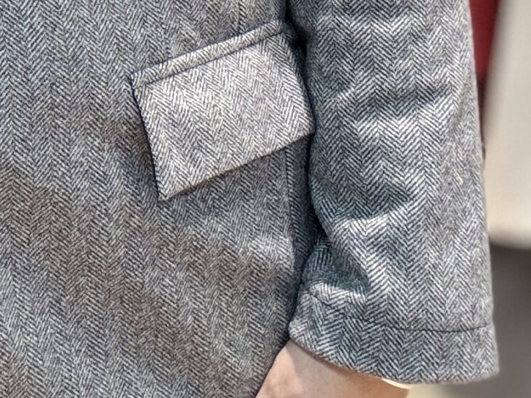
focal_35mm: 106
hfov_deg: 17.8
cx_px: -73
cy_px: -277
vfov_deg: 12.9
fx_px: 1625
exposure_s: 1/50
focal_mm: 2.69
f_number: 1.9
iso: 125
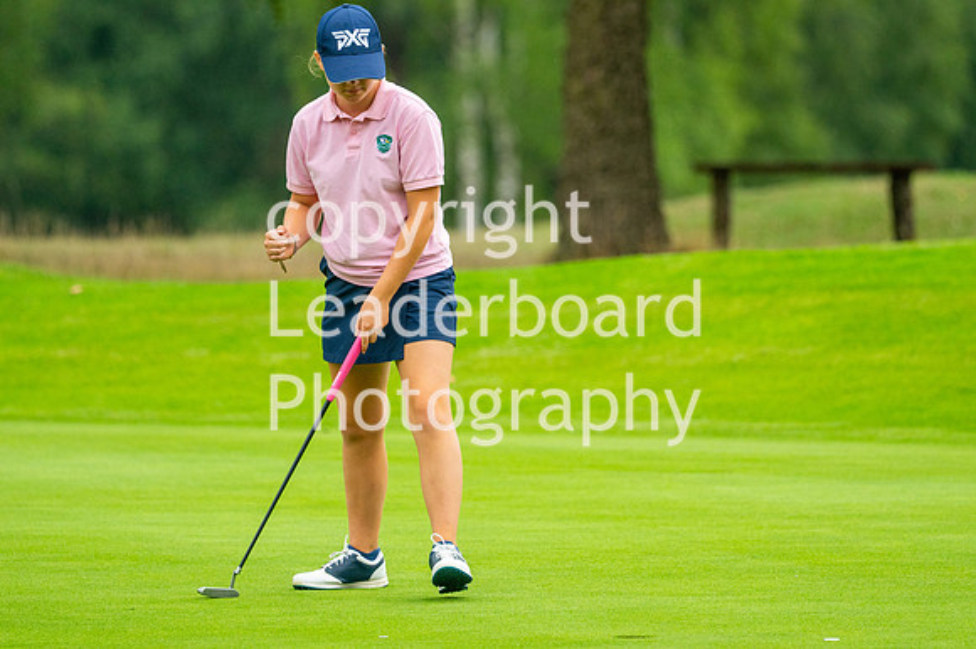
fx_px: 12193
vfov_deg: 3.1
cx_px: 488
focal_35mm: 450
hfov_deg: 4.6
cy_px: 324
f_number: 4.5
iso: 400
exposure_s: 1/1600
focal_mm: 300
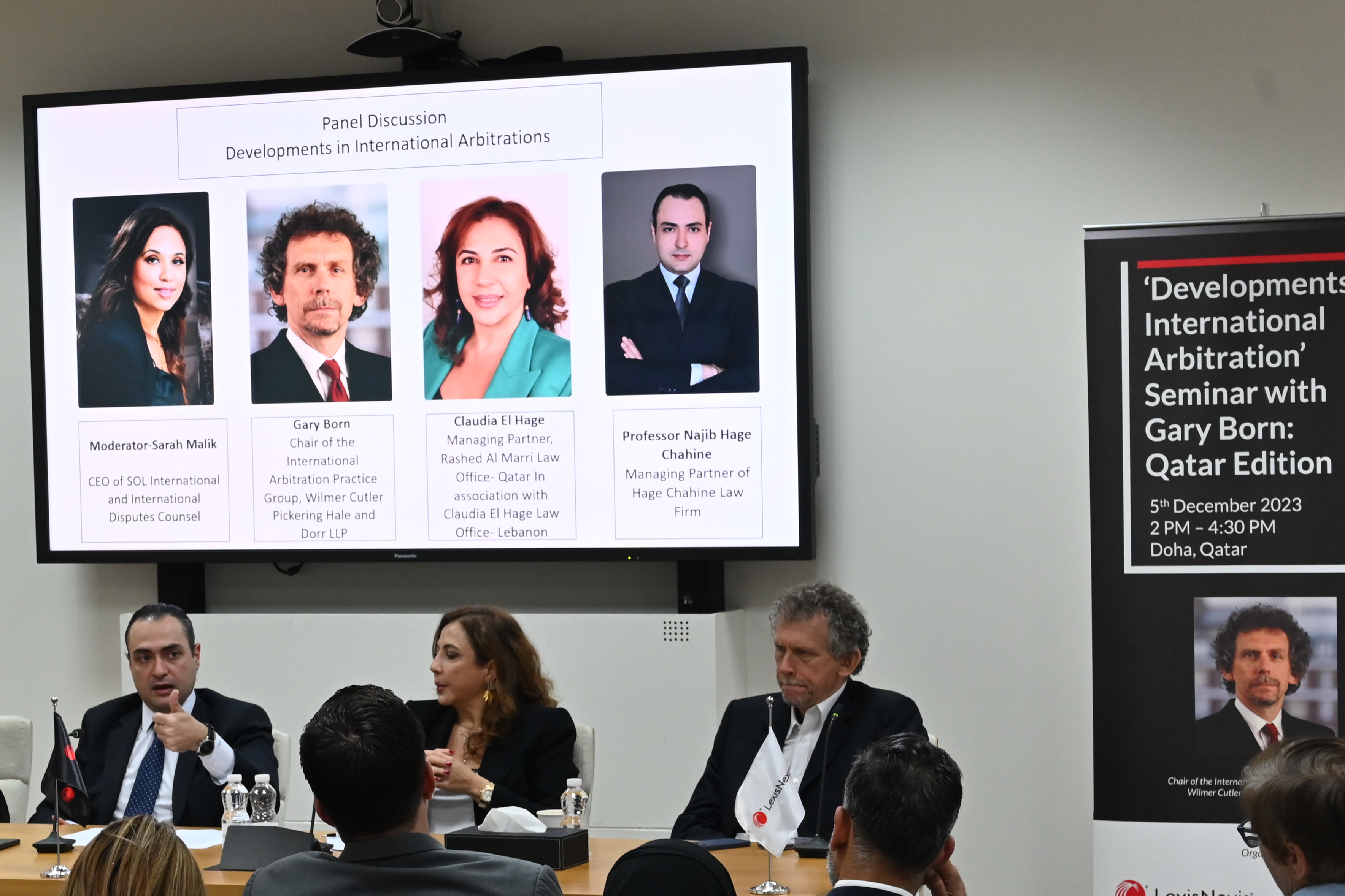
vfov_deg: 14.5
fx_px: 3512
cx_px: 372
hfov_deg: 21.5
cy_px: 613
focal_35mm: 94
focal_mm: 55
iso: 1600
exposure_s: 1/60
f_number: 7.1
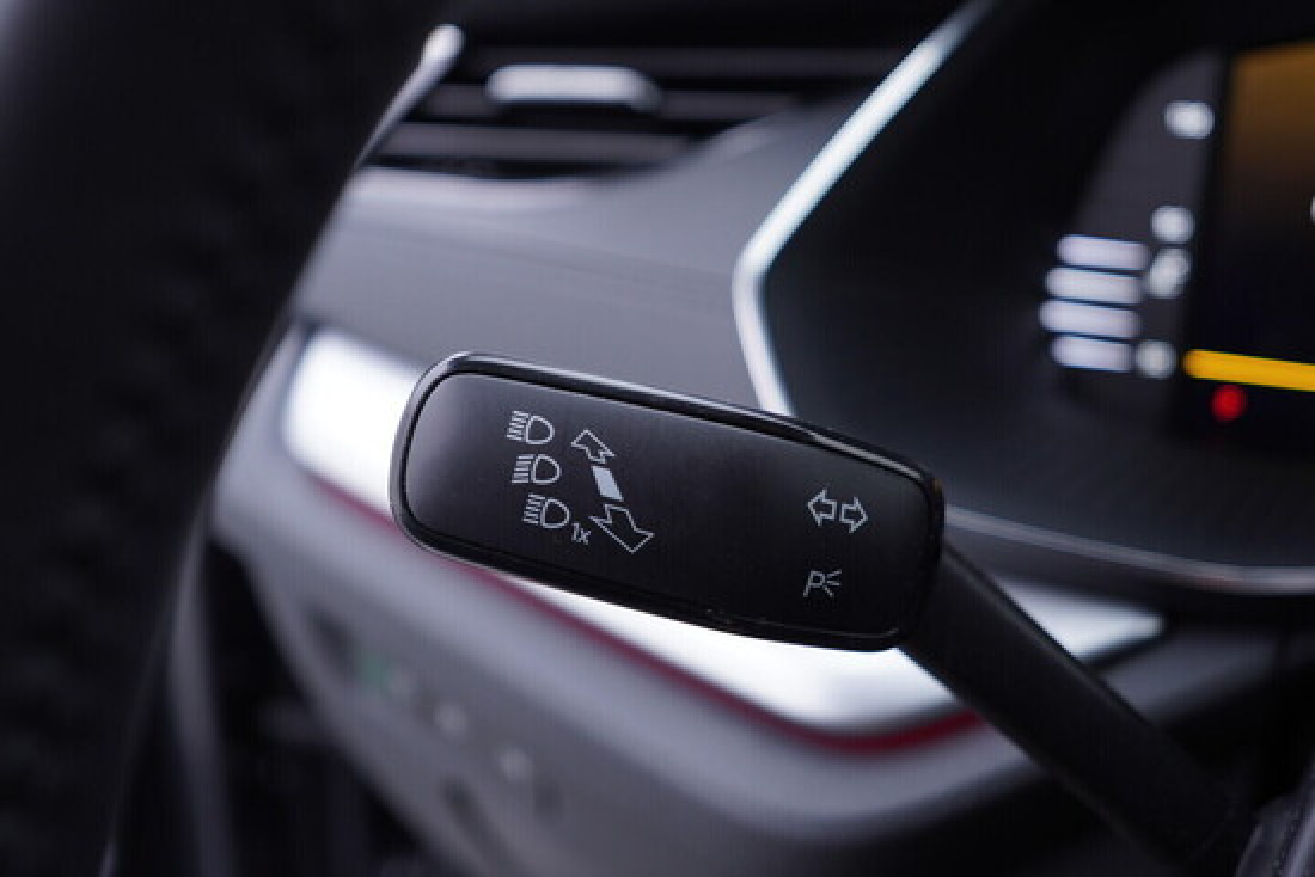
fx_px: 1315
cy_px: 438
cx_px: 658
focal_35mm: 36
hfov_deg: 53.1
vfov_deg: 36.9
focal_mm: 24
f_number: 2.8
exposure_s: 1/40
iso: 160
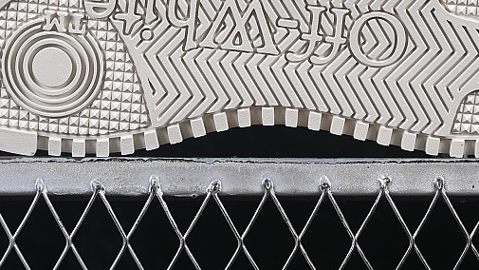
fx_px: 2134
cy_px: -54
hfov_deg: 12.8
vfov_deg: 7.2
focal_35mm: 168
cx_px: 230
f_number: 8
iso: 160
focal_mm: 50
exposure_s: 1/80
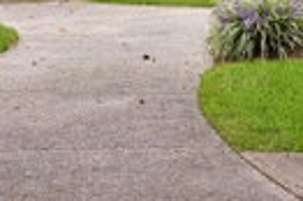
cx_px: -131
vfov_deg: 8.0
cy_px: -150
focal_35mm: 165
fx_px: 1387
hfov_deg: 12.0
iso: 360
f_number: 5.6
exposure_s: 1/250
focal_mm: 30
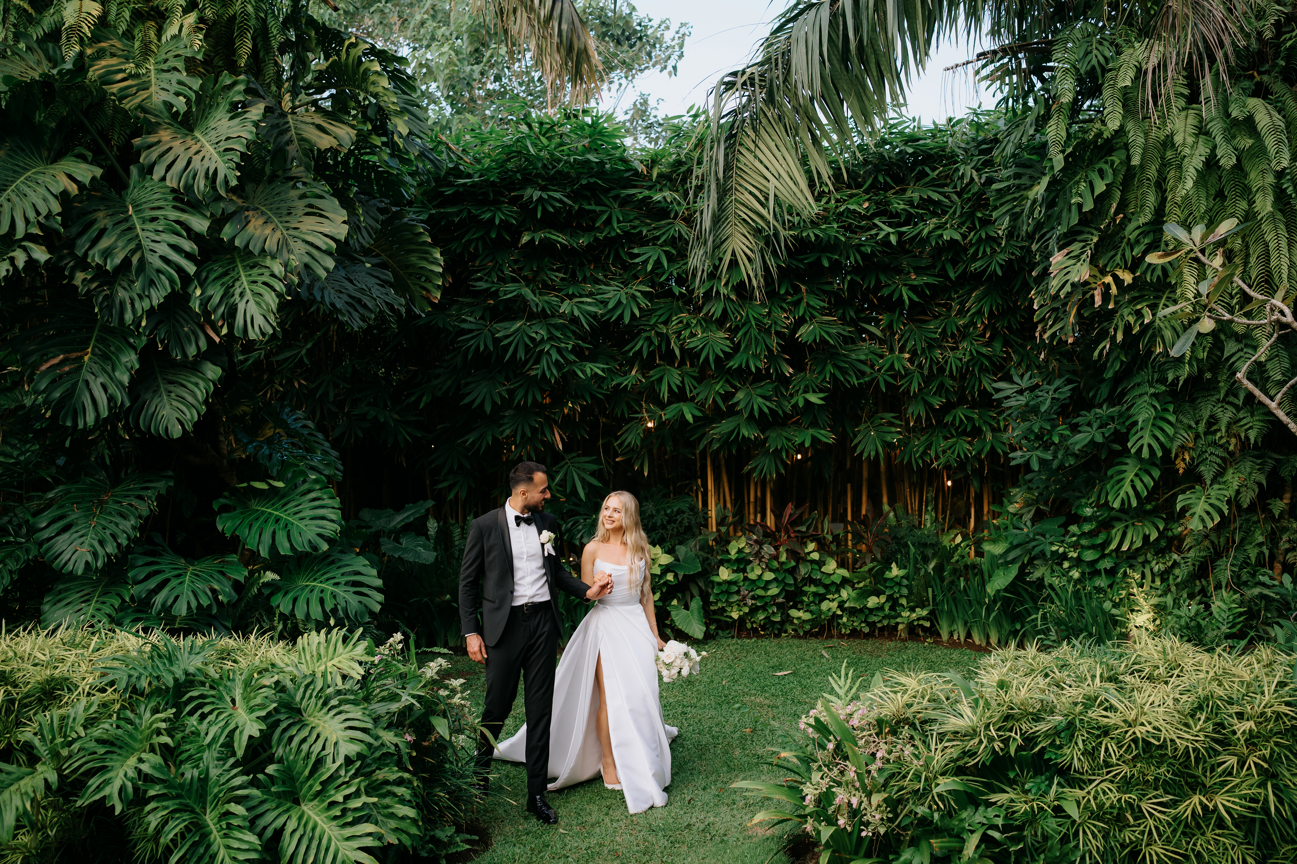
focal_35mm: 35
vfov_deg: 37.8
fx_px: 1261
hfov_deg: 54.4
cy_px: 432
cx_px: 648
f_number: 2.5
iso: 640
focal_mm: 35
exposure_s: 1/320
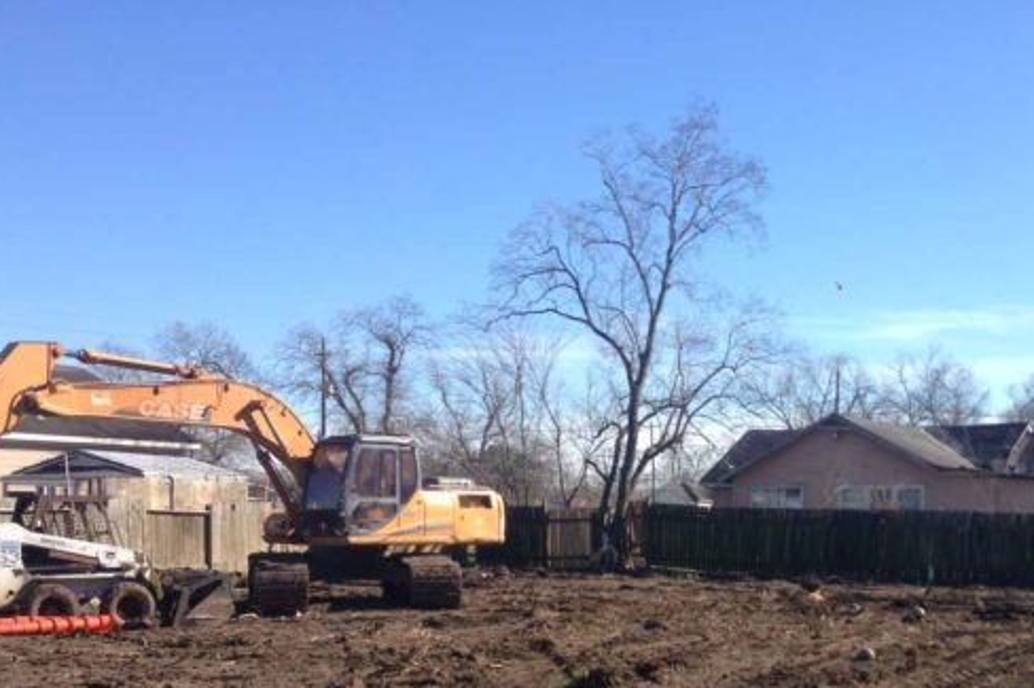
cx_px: 667
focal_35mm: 54
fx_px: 1550
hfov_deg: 36.6
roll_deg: +1.2
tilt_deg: -0.5
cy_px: 603
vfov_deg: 24.4
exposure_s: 1/935
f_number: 2.4
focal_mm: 4.12
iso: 50
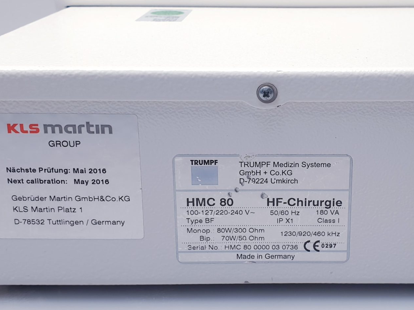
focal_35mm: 53
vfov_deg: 27.5
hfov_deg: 35.8
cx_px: 278
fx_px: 634
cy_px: 143
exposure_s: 1/100
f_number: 2.4
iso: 50
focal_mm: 4.3
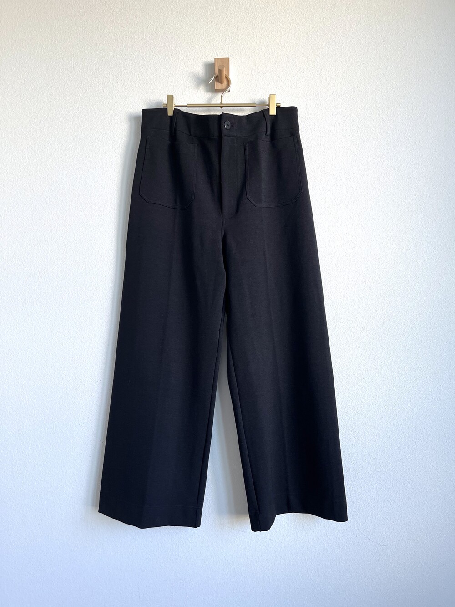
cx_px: 228
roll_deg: +0.1
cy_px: 304
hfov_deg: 53.1
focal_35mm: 26
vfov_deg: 67.3
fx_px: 456
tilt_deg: +0.7
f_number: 1.6
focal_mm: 5.1
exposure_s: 1/121
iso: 100
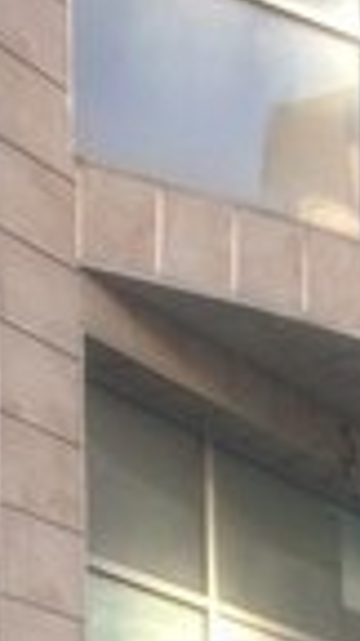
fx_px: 1850
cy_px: 1059
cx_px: 471
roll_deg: +0.0
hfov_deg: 10.9
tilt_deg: -6.5
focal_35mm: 109
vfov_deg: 17.0
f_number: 2.2
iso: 32
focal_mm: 4.15
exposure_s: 1/166
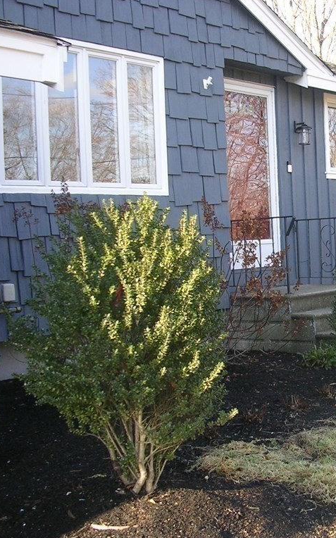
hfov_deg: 23.3
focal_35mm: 54
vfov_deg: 37.5
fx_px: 792
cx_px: 308
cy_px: 269
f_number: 2.8
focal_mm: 5.8
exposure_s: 1/137
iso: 50
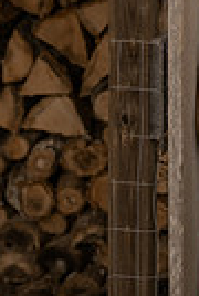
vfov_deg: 8.1
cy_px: -27
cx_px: 223
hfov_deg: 5.5
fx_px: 2070
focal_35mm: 251
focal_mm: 50
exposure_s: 1/500
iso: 250
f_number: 1.8
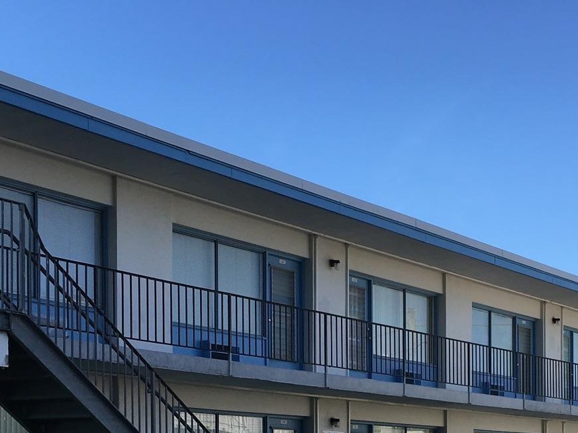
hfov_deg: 28.2
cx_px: 424
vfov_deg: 20.5
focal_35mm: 68
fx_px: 1136
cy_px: 495
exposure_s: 1/1115
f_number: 2.2
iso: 25
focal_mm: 4.15
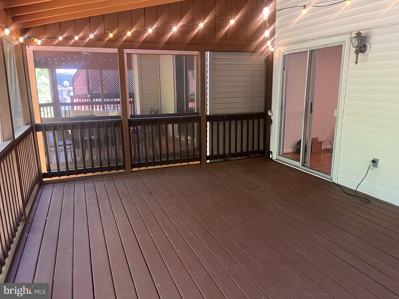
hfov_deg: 67.3
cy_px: 150
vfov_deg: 53.1
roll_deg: +0.6
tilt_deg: -11.6
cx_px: 200
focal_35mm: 26
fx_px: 300
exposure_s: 1/60
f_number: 1.6
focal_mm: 5.1
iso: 200
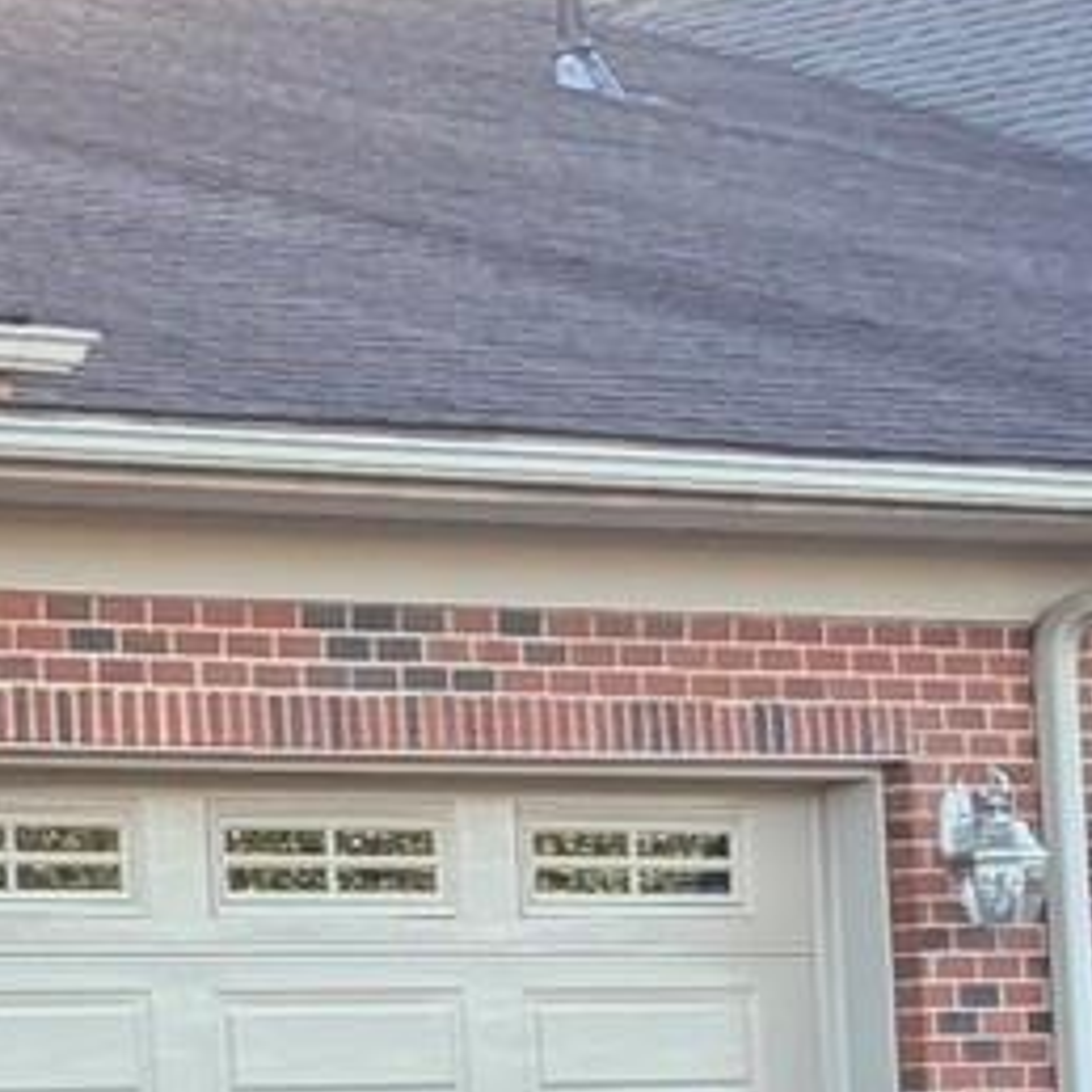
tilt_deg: +2.8
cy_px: 1100
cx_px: -2985
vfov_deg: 10.3
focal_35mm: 168
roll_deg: +1.7
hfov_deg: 7.7
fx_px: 5996
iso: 100
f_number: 1.78
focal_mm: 6.76
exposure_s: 1/336
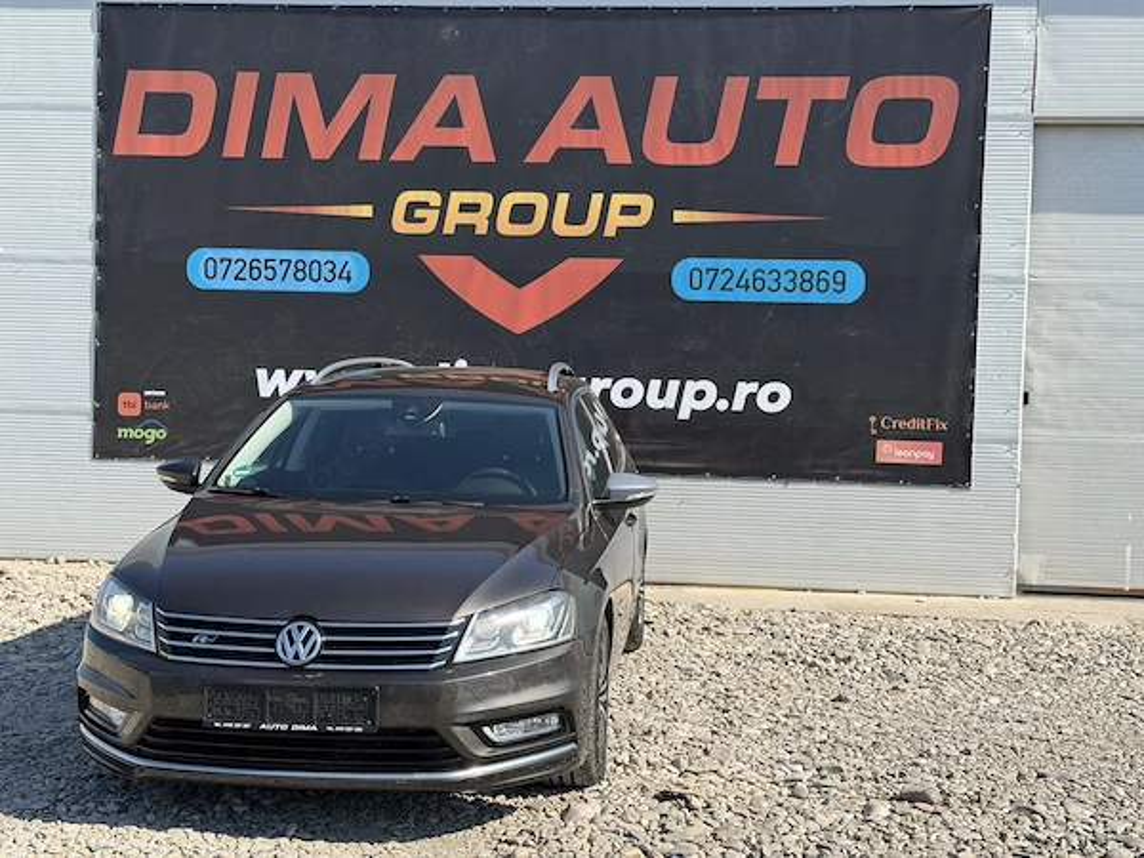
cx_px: 572
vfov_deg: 30.3
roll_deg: -1.3
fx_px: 1586
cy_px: 429
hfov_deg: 39.7
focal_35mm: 48
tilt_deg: -2.0
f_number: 1.78
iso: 64
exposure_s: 1/2415
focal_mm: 6.76
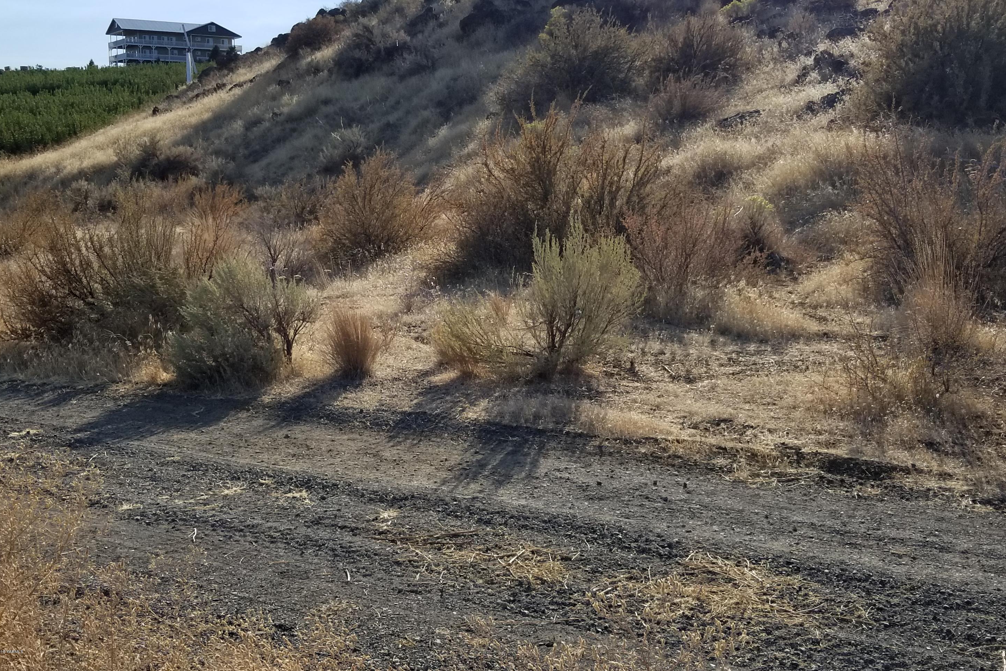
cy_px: 285
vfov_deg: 46.3
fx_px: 782
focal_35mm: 28
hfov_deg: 65.5
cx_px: 511
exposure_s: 1/3135
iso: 50
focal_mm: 4.3
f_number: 1.7
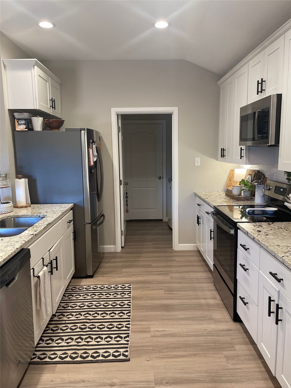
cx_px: 146
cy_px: 194
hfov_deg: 53.1
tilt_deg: -6.8
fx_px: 291
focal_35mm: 26
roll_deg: +0.7
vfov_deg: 67.3
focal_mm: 4.2
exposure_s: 1/60
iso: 100
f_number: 1.6
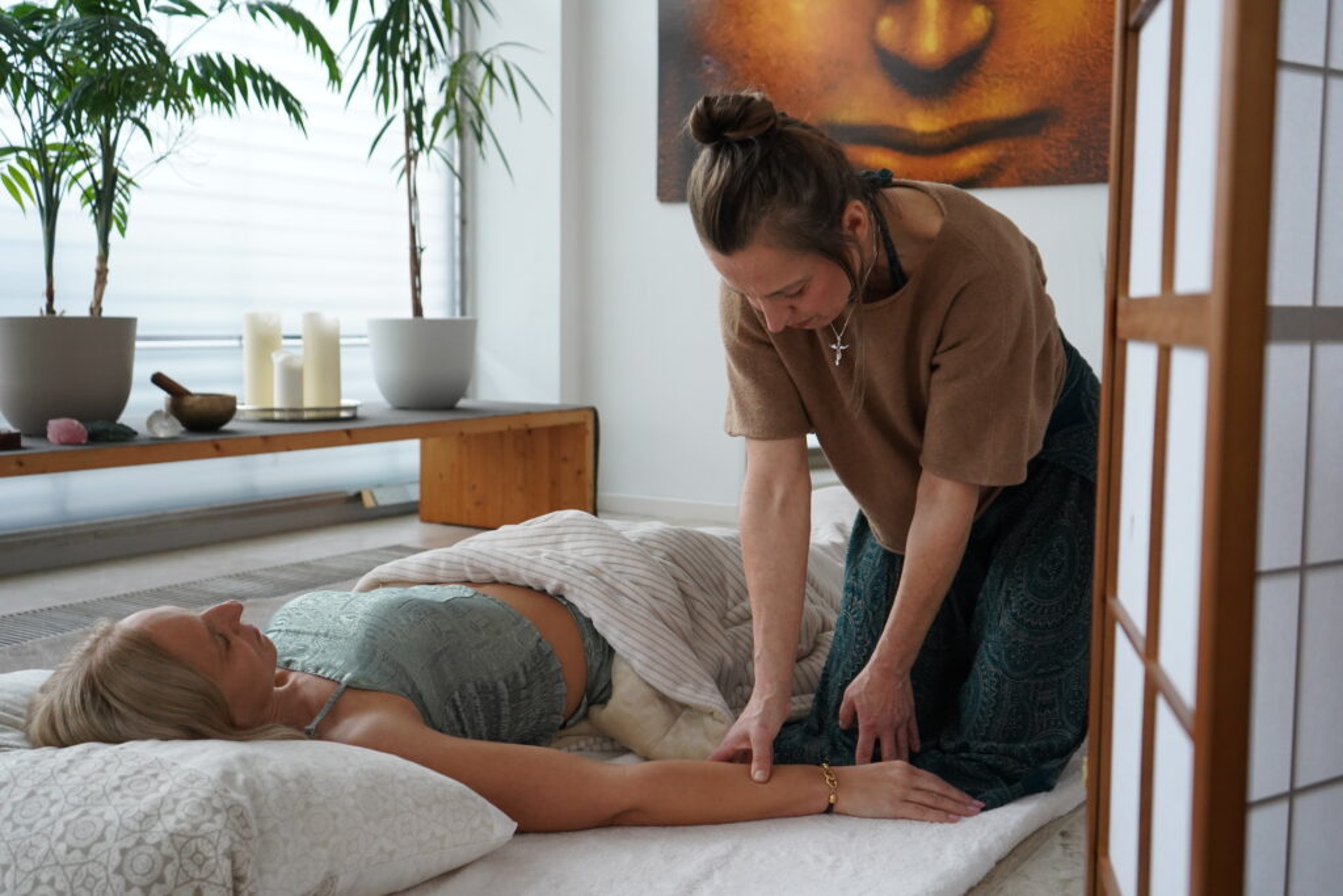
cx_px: 672
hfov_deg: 51.9
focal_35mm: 37
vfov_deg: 36.0
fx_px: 1380
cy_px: 448
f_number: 4
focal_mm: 37
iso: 2500
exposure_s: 1/160
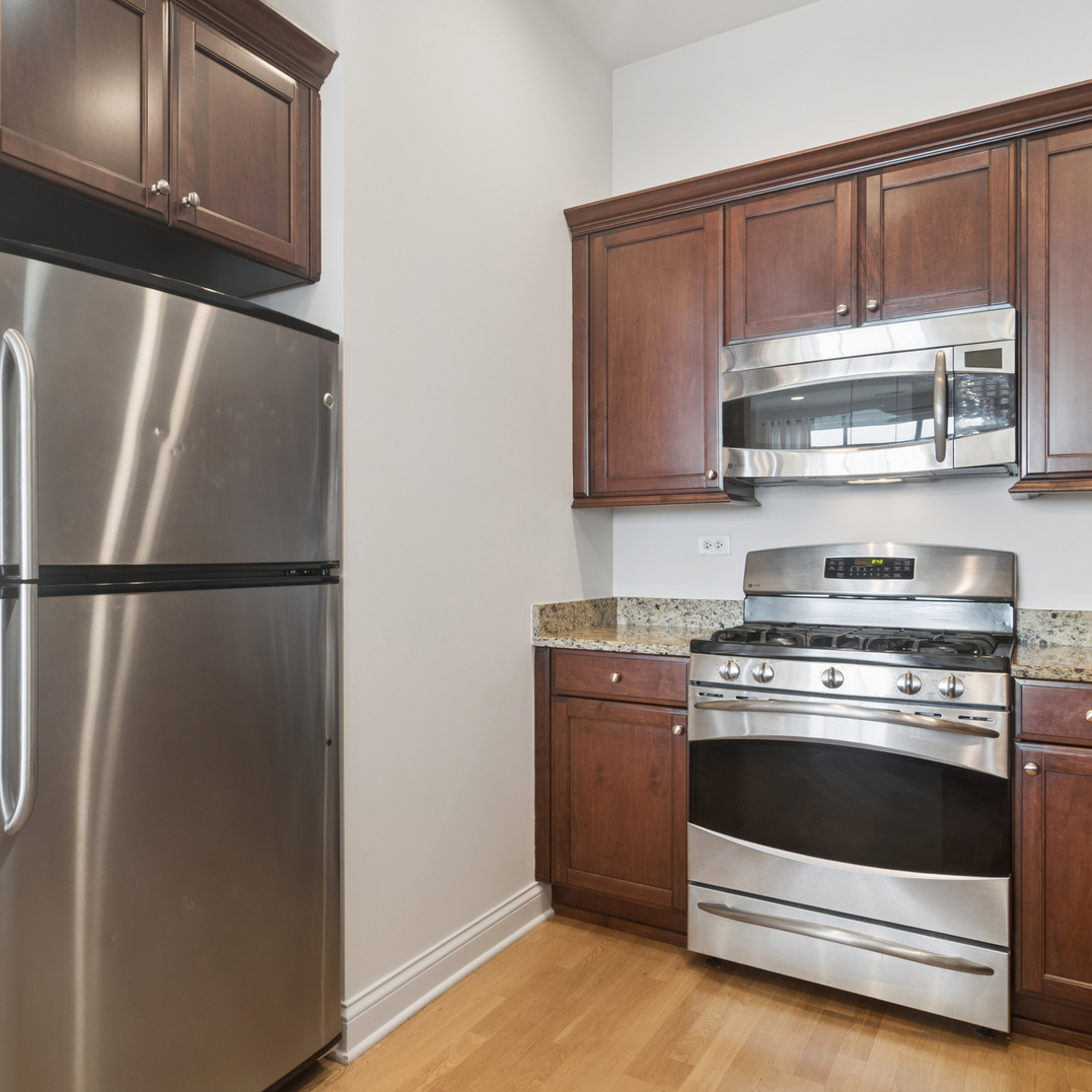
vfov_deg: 67.3
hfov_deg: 66.1
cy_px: 547
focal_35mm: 23
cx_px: 403
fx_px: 821
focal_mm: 12
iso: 200
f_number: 8
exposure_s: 1/2
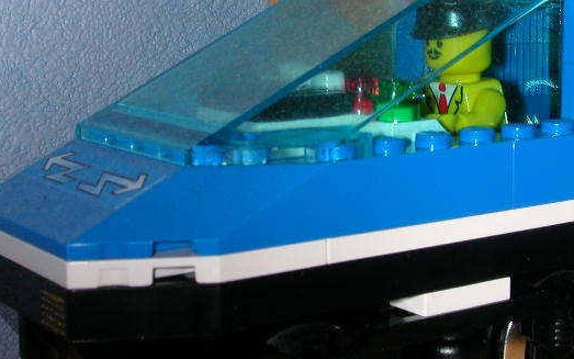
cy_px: 157
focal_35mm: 83
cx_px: 329
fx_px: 1299
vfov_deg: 15.7
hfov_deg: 24.9
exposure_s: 1/59.9
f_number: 5.9
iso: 100
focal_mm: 9.7
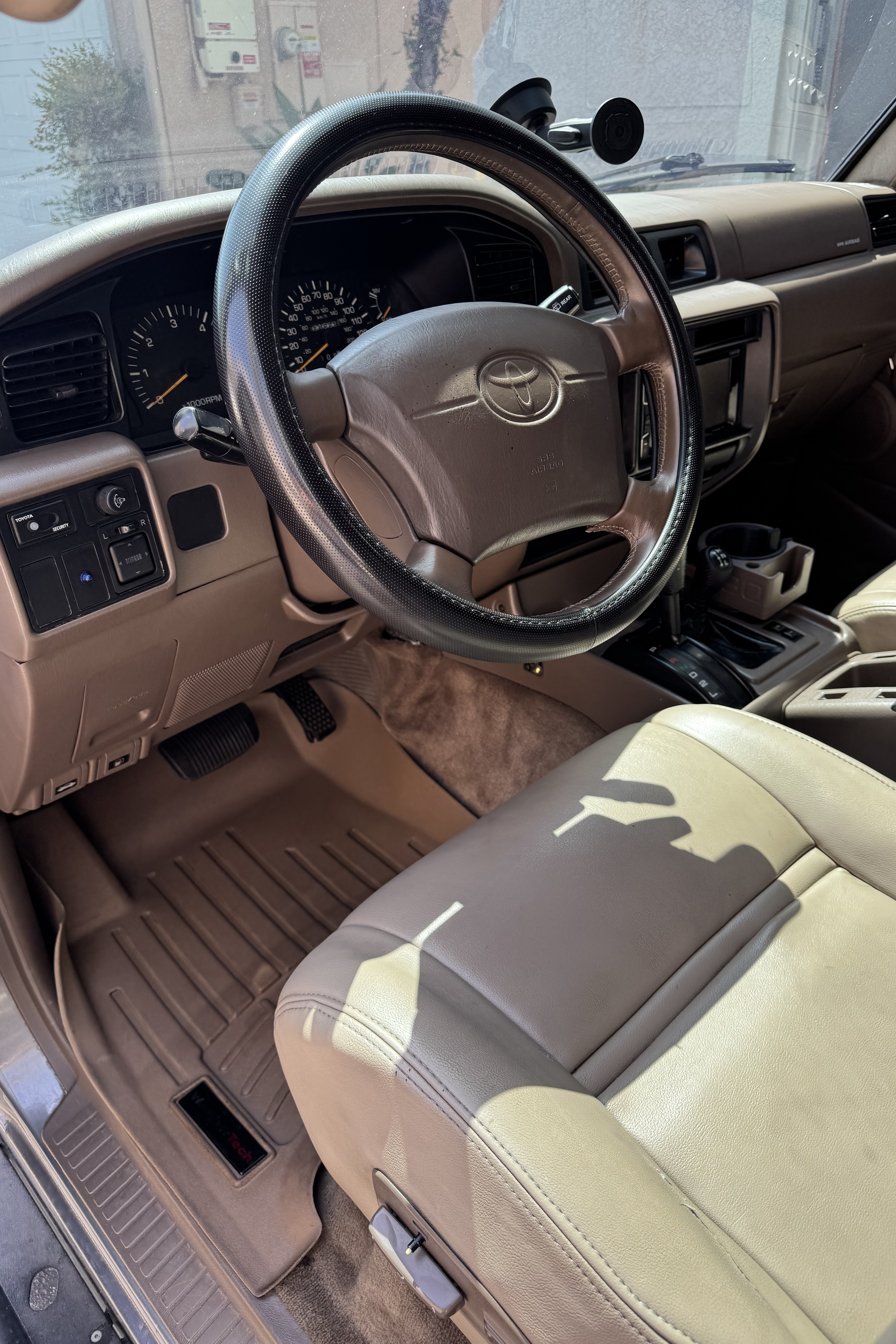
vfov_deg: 71.5
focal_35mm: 25
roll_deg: +1.2
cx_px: 481
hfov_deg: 51.2
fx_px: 933
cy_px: 671
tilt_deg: -31.6
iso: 80
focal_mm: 6.76
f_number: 1.78
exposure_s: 1/376
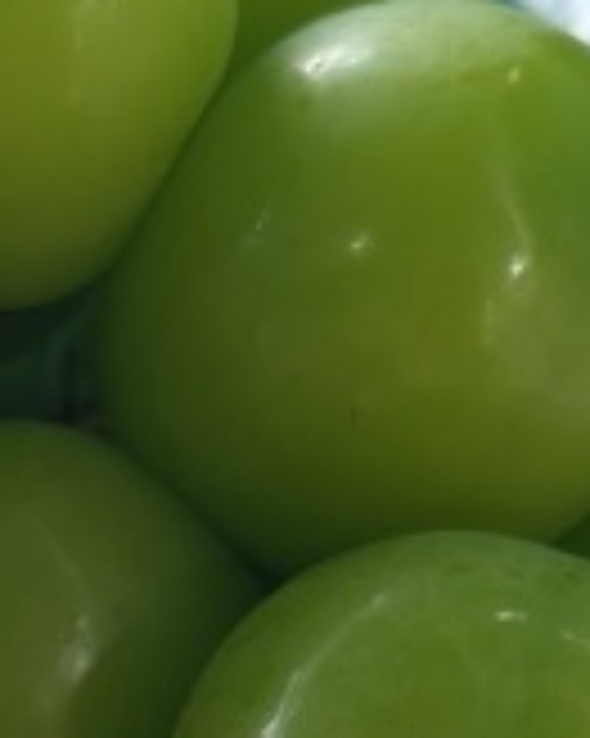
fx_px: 3605
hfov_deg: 9.2
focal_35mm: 165
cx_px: -162
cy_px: 1118
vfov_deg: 11.2
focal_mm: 4.84
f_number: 1.8
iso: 80
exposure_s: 1/100
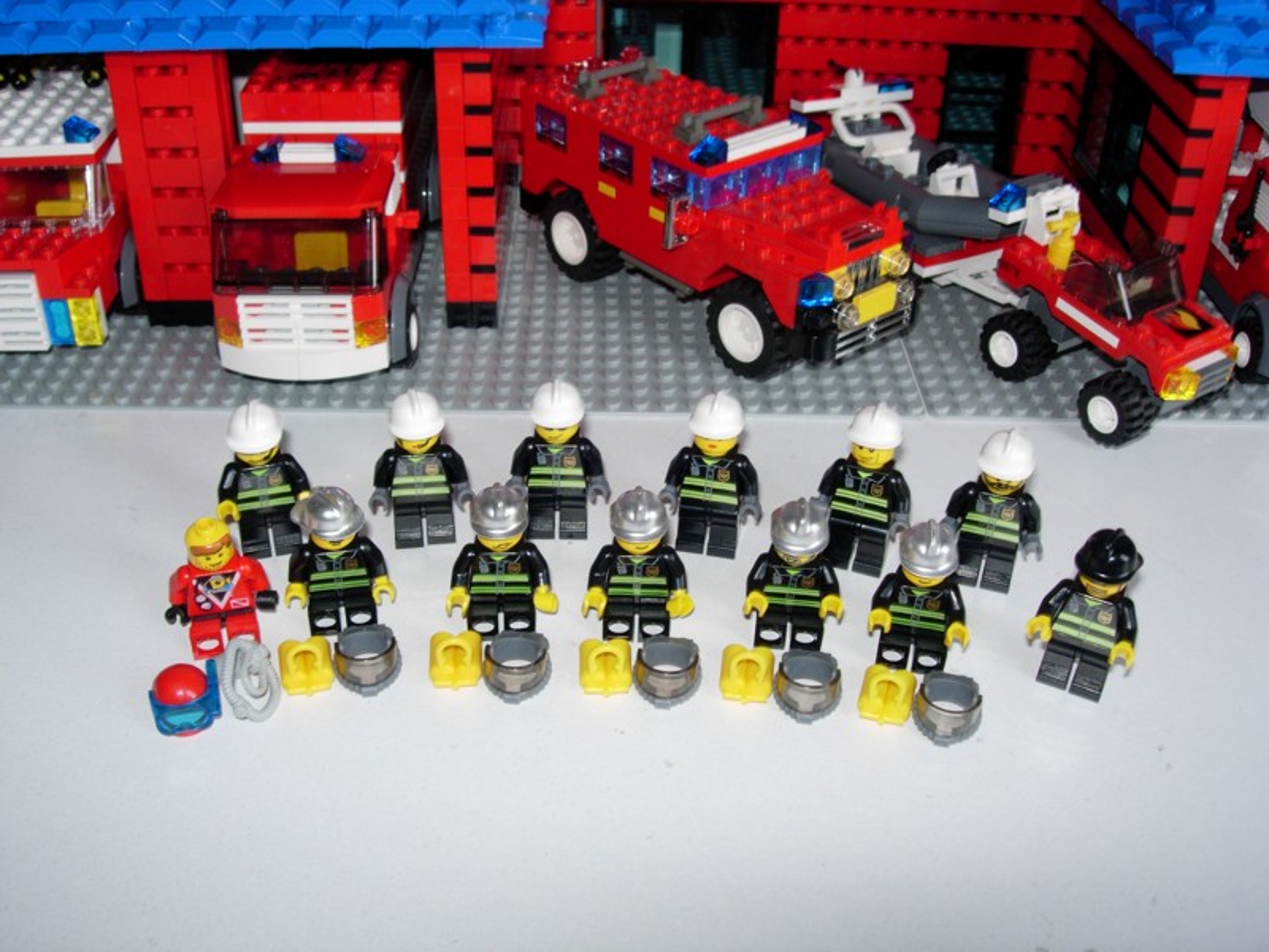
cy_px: 476
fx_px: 1393
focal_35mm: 38
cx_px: 634
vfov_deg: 37.7
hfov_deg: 49.0
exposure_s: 1/32
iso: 79
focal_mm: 7.8
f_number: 4.8
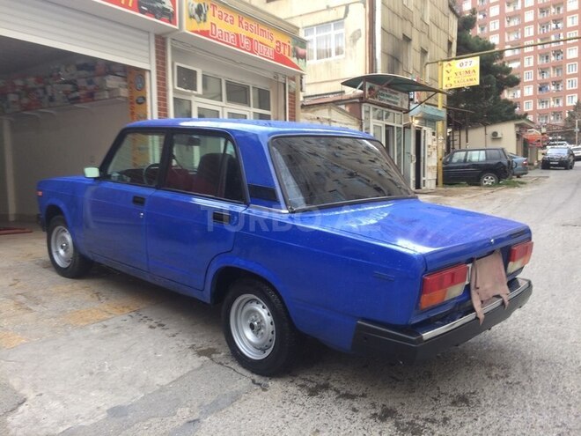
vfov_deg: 48.2
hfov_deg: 61.7
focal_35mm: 29
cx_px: 290
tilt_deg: -4.3
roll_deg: +1.6
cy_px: 218
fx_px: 487
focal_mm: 4.15
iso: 32
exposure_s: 1/50
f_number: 2.2
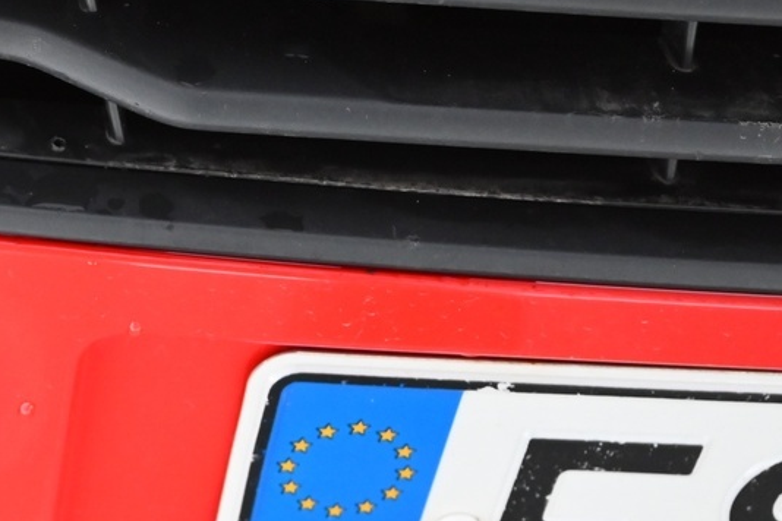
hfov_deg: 20.4
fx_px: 2010
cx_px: -186
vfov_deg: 14.7
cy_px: 435
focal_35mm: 93
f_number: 4.8
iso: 3200
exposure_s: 1/100
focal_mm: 30.5
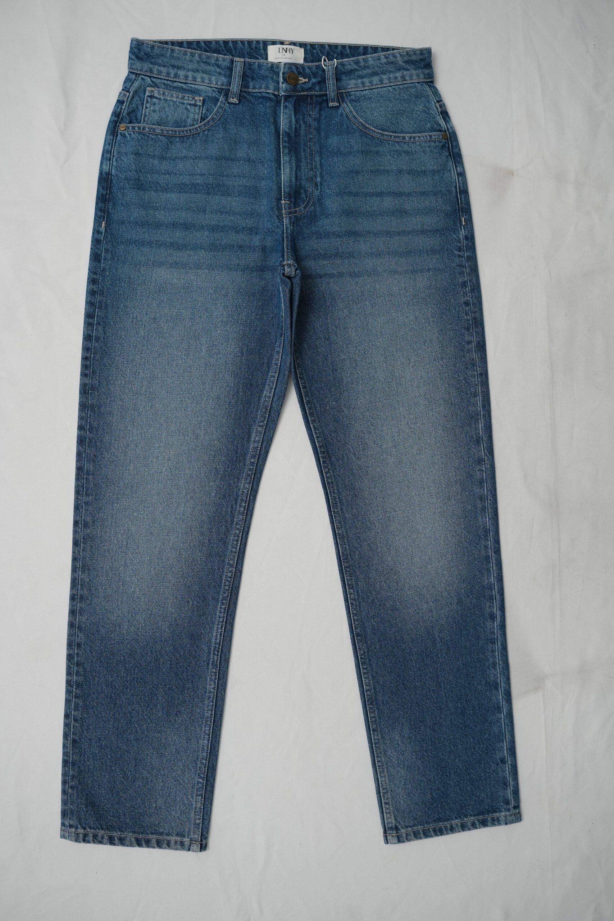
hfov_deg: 37.9
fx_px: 895
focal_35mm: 35
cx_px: 307
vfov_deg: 54.4
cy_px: 460
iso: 400
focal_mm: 35
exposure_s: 1/125
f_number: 4.5
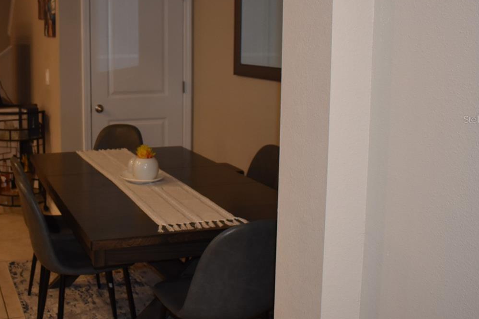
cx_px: 123
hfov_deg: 40.1
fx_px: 638
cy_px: 119
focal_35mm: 48
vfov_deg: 28.0
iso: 800
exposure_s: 1/60
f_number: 4
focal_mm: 20
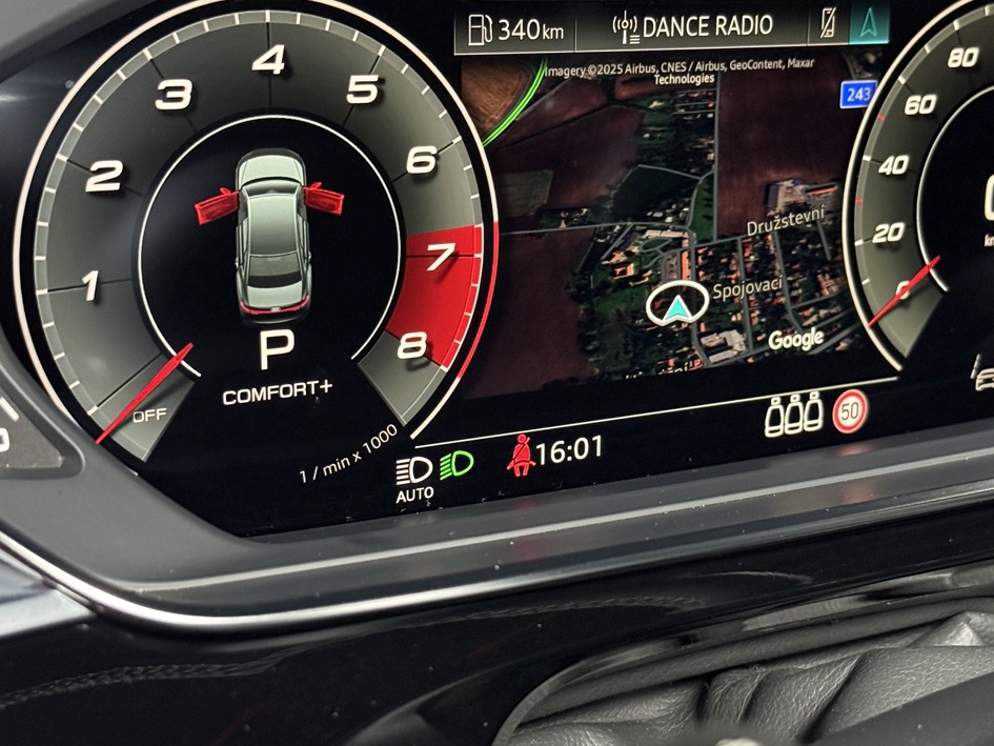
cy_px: 430
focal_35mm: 65
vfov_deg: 22.6
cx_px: 572
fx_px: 1867
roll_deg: -4.1
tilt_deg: -18.7
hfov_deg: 29.8
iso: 500
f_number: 1.78
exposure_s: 1/36
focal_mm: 6.76
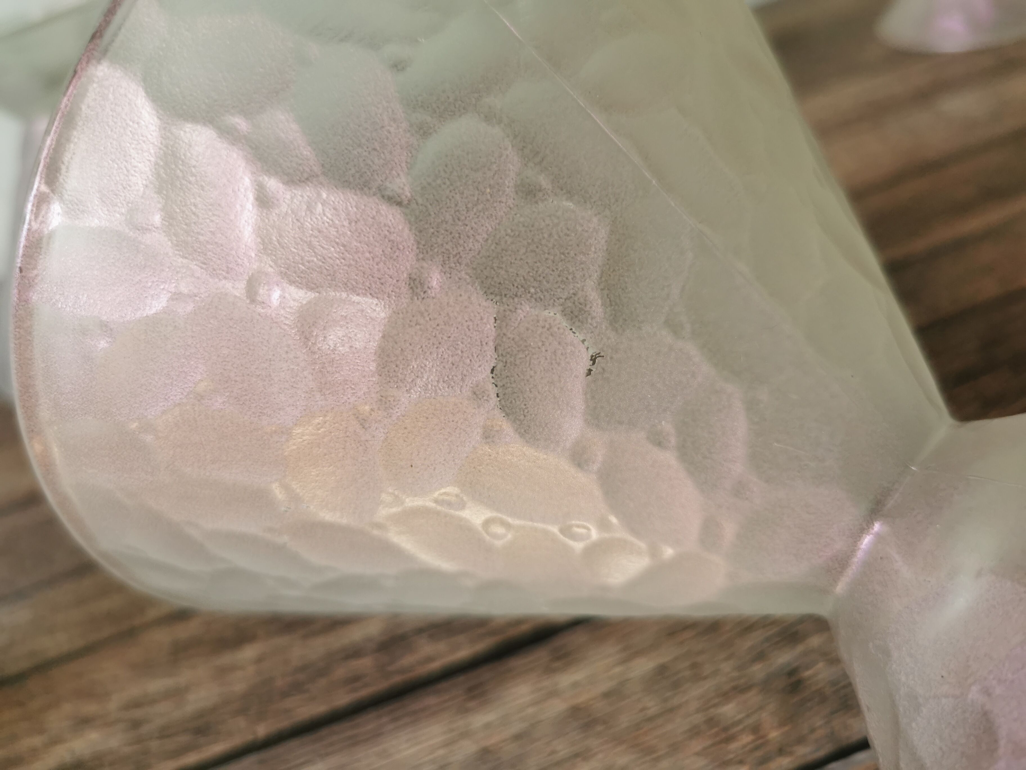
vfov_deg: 51.4
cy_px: 385
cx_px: 513
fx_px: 800
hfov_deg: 65.3
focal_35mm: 27
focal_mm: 5.58
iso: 80
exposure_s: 1/100
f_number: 1.8
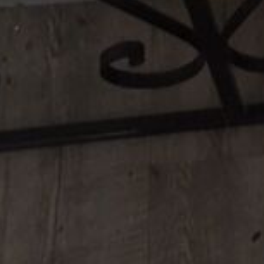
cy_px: -88
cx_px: 317
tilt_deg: -62.0
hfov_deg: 15.7
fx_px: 923
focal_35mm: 107
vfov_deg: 15.4
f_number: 2.2
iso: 400
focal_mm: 4.15
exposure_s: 1/17
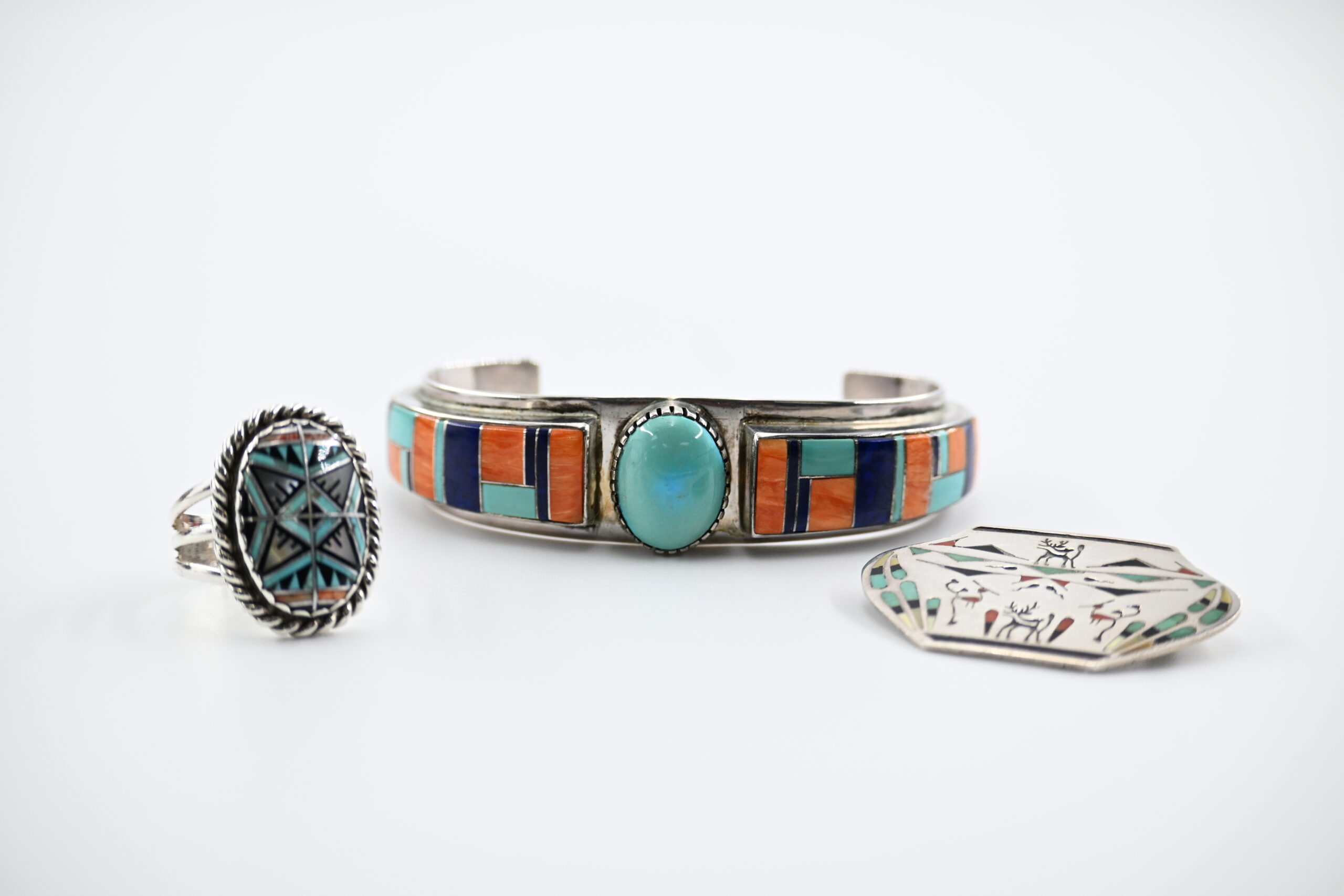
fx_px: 2800
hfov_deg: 27.0
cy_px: 448
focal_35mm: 75
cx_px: 672
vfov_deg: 18.2
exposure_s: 1/320
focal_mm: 50
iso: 400
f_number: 5
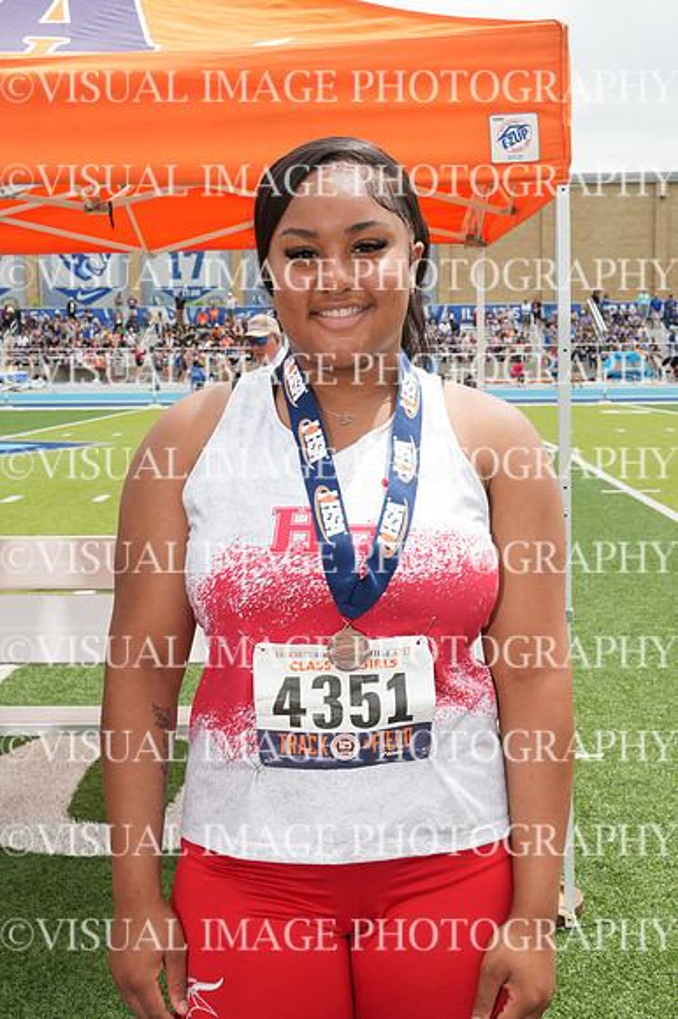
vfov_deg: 36.0
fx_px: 1570
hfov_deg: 24.4
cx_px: 339
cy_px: 510
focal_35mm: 56
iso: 160
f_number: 11
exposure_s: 1/160
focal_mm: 37
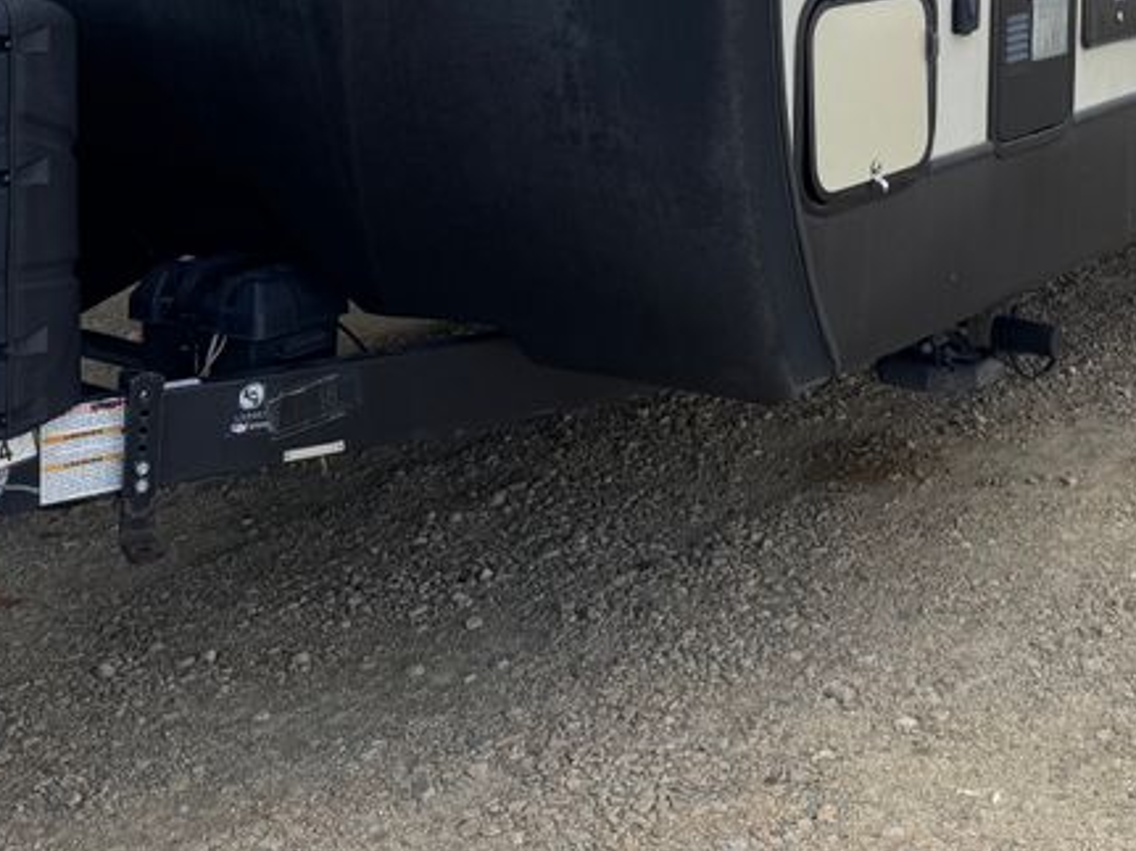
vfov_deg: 23.6
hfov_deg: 32.5
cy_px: -150
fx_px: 1870
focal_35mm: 57
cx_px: 975
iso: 80
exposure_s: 1/2833
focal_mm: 6.76
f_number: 1.78
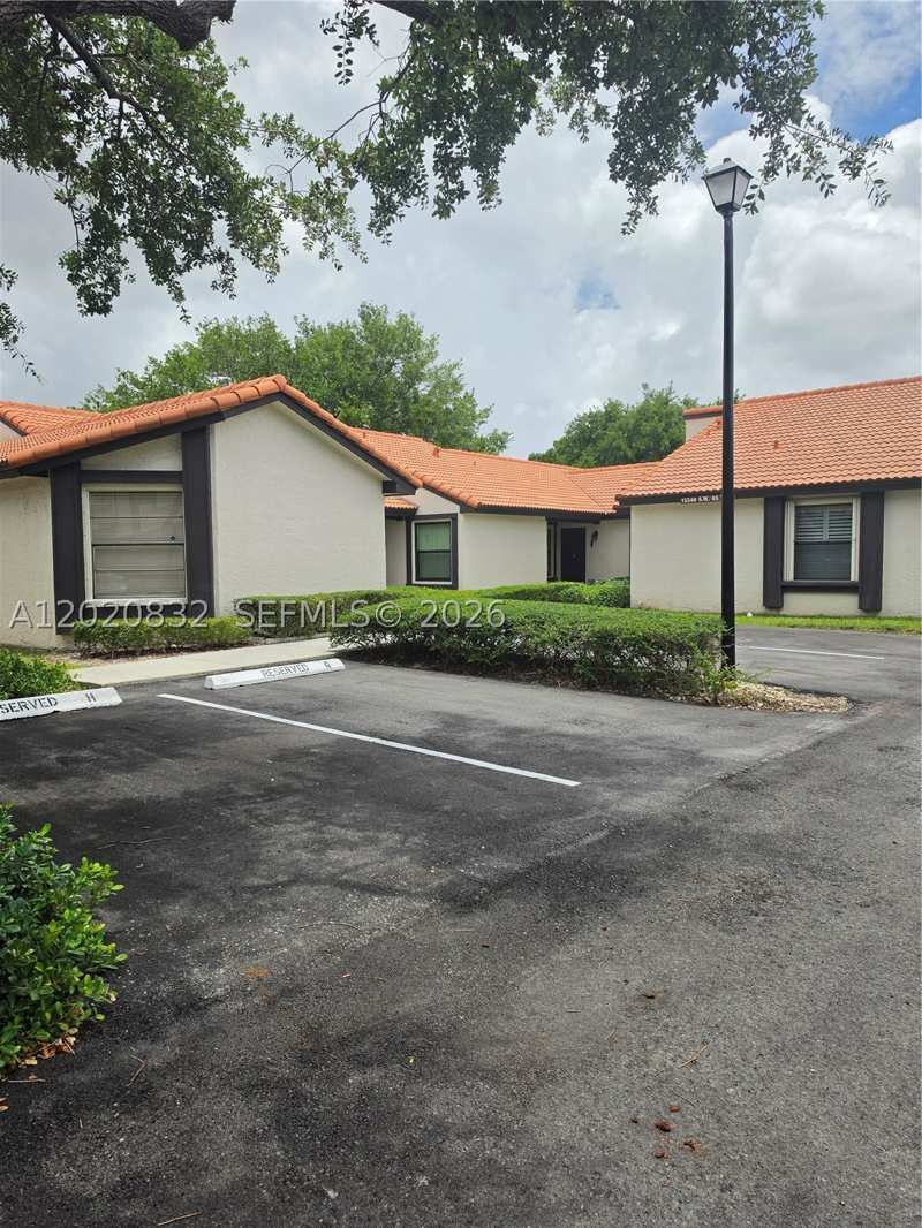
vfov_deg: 73.9
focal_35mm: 23
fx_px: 816
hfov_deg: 58.9
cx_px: 461
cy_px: 614
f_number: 1.4
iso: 50
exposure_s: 1/7939
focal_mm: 6.5
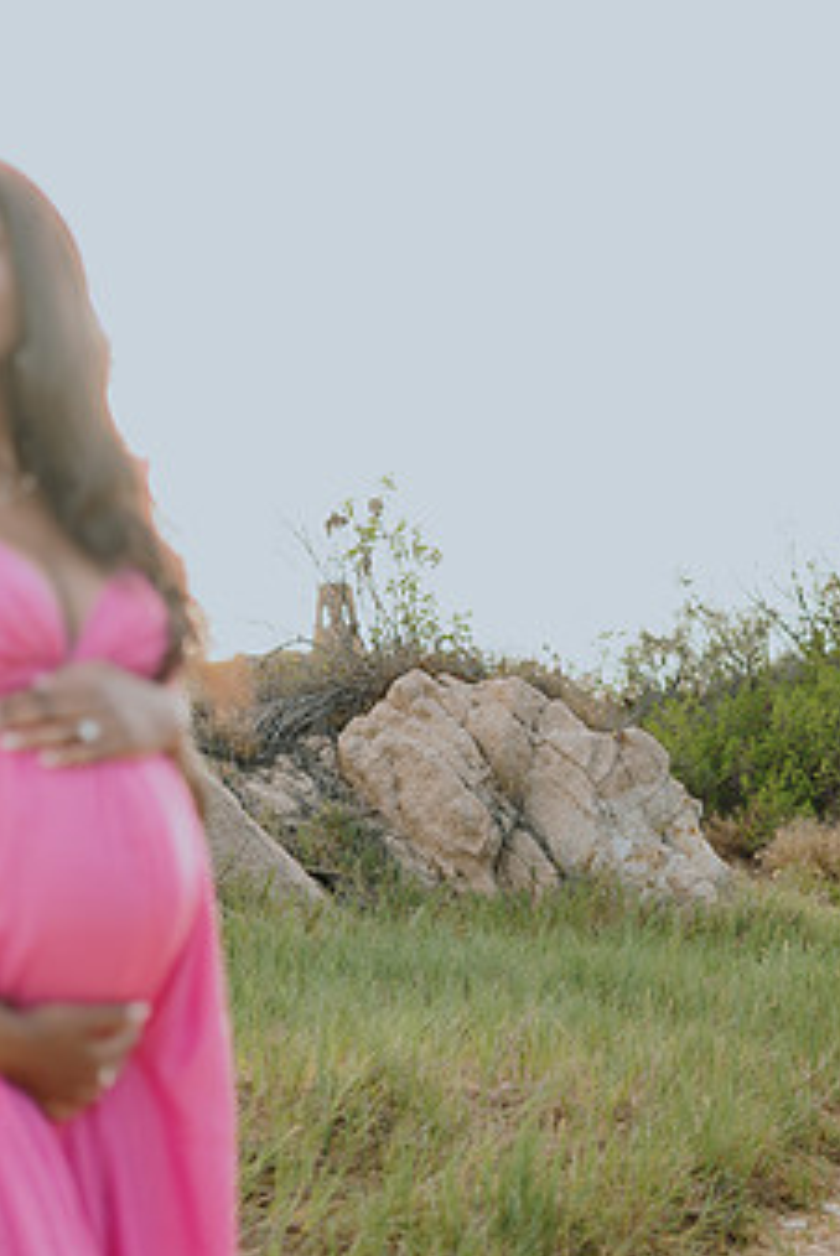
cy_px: 596
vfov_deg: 33.4
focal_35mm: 60
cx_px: 539
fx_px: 2096
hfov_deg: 22.6
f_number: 1.8
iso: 50
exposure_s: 1/500
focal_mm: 35
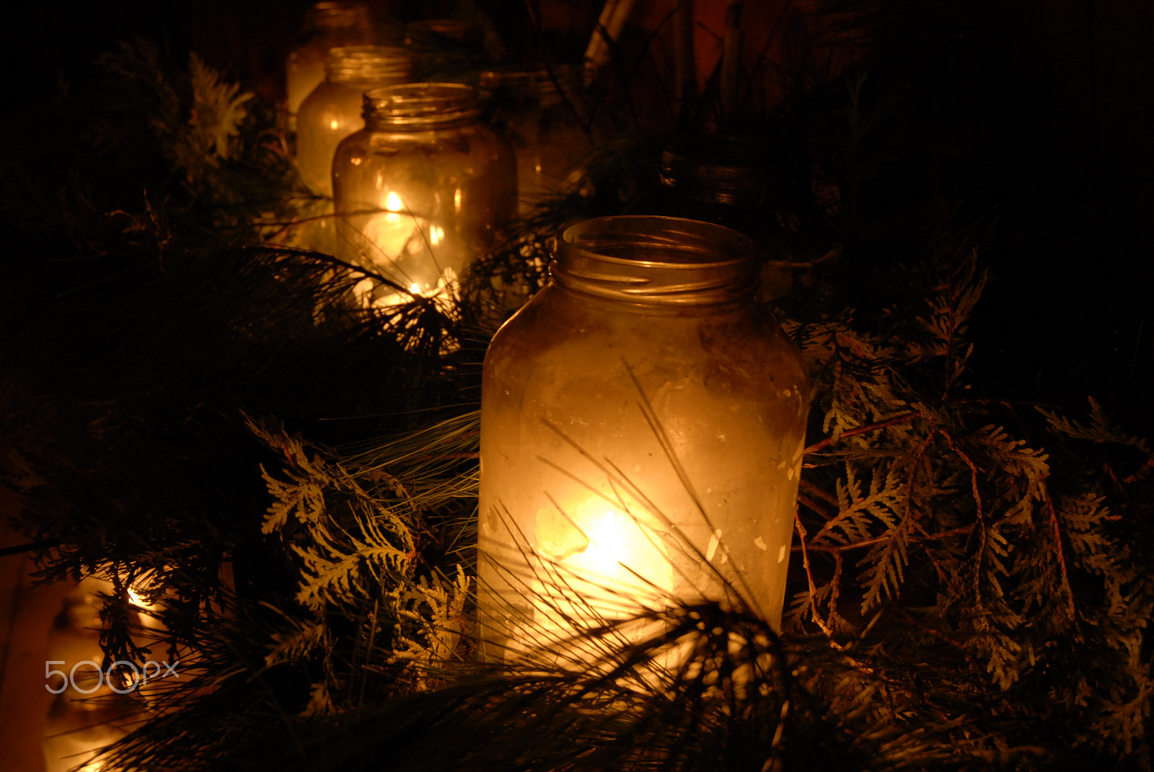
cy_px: 386
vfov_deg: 34.3
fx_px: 1252
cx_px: 577
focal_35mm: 39
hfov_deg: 49.5
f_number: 6.3
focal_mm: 26
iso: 400
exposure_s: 1/4
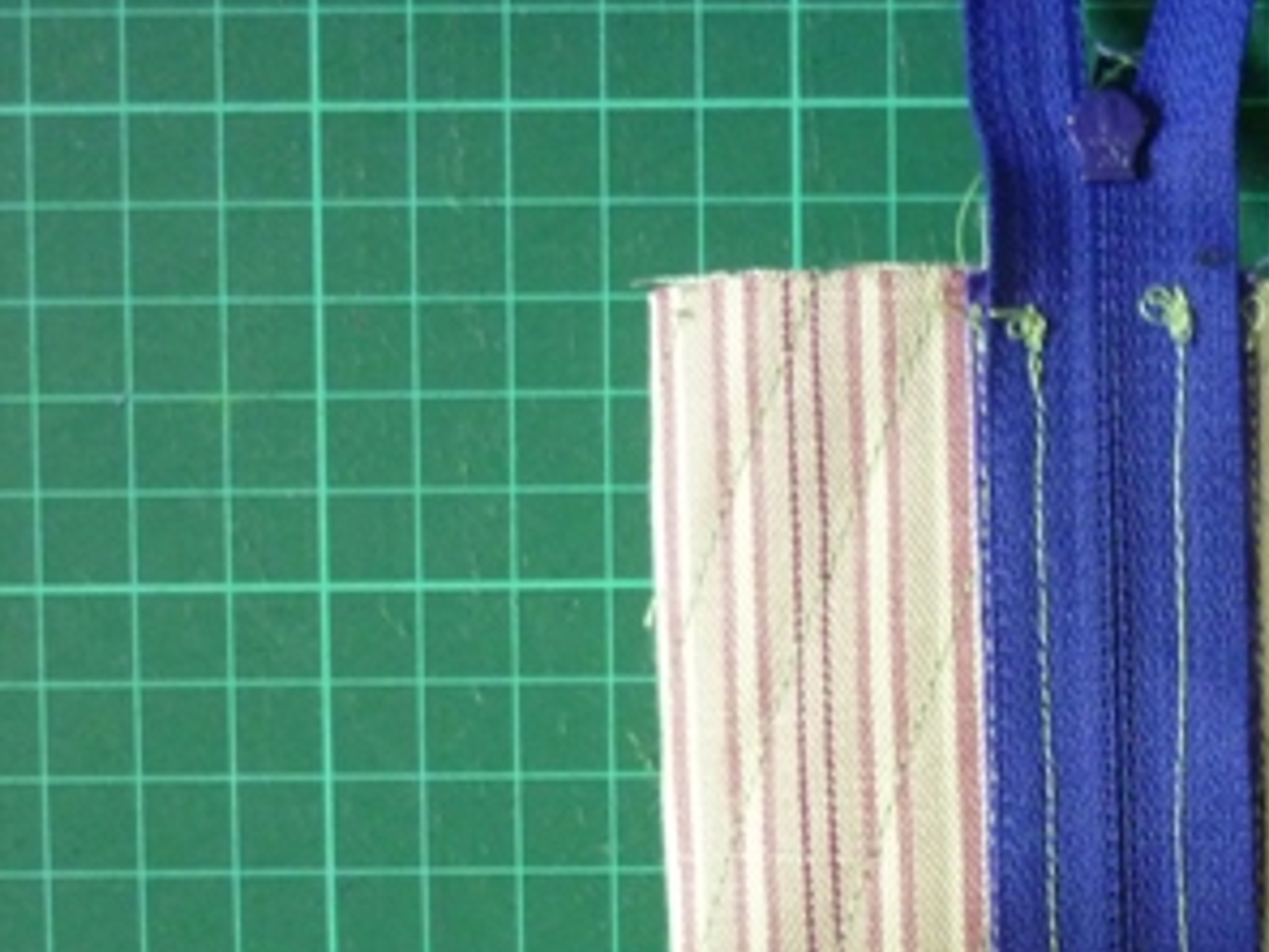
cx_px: 1128
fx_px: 2456
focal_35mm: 67
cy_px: 909
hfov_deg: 28.0
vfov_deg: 21.3
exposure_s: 1/13
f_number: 2.8
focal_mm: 5.5
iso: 400
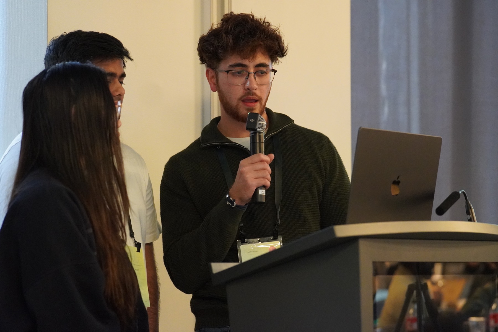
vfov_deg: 12.2
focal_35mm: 112
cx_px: 249
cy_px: 166
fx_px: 1556
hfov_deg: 18.2
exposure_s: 1/160
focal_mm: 75
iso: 6400
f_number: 2.8
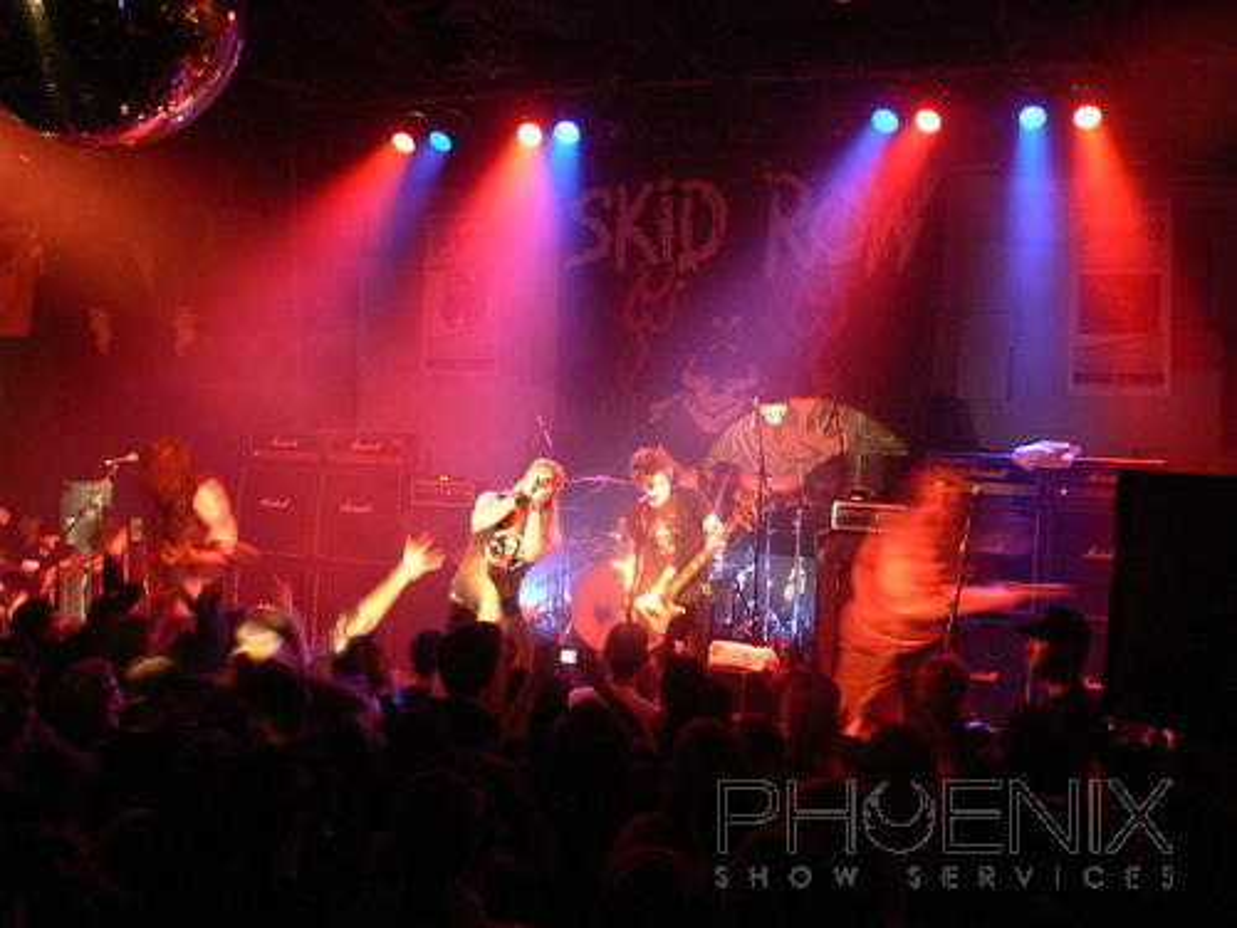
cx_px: 618
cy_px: 464
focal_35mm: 35
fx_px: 1251
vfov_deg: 40.7
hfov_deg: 52.6
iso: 200
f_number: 2.8
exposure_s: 1/4
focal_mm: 7.4
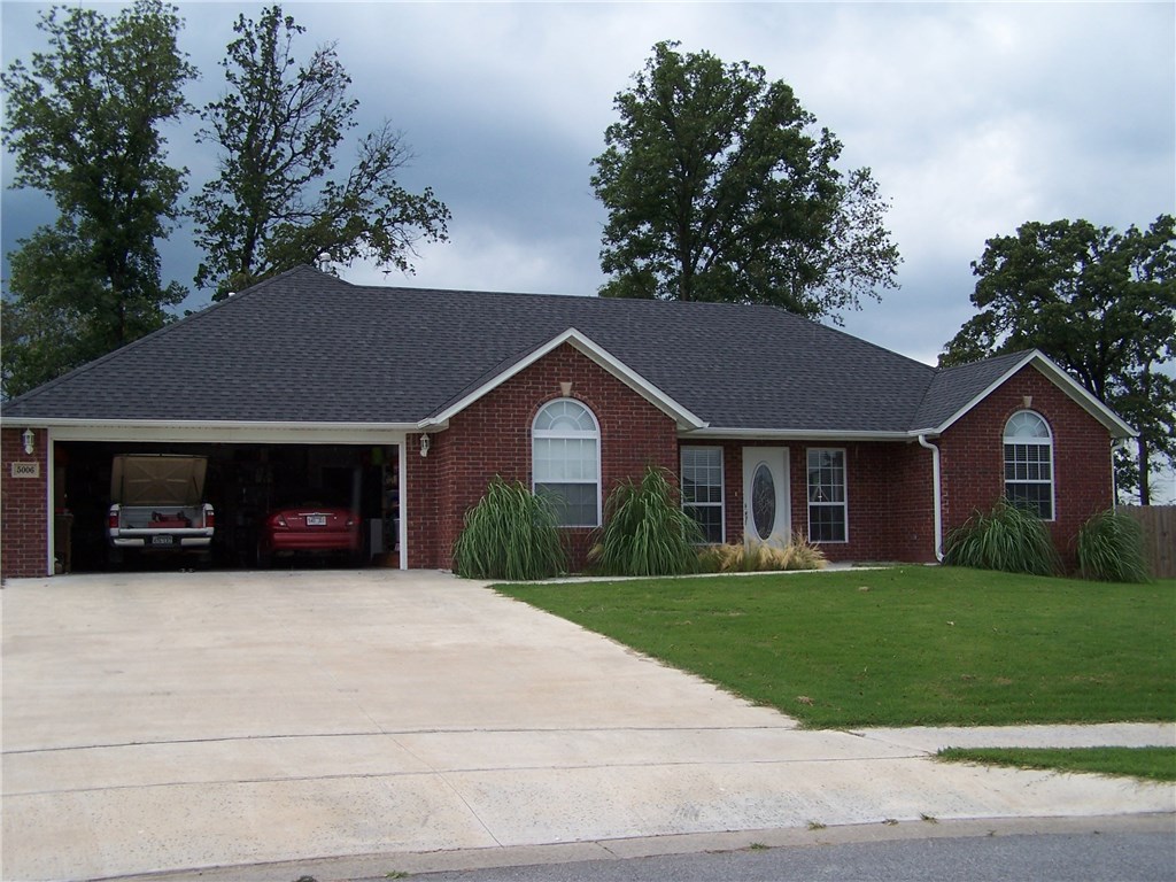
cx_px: 588
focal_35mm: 38
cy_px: 441
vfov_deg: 37.7
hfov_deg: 49.0
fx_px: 1291
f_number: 2.8
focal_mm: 6.3
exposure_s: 1/400
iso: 80
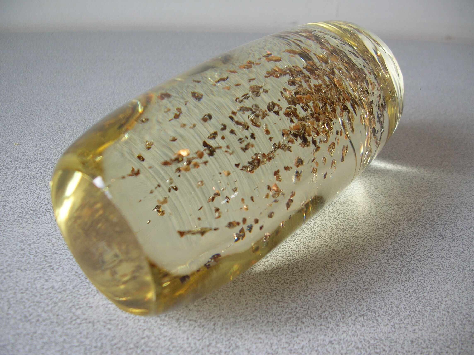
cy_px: 178
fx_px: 479
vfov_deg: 40.6
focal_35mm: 35
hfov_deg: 52.7
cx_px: 237
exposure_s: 1/22.8
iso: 50
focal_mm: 5.8
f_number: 2.8
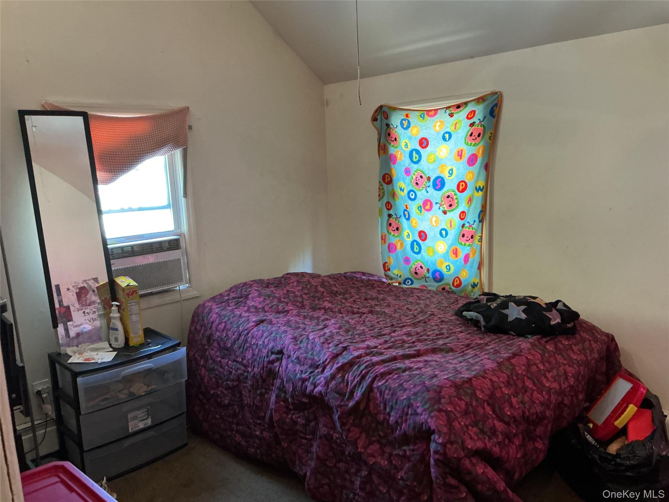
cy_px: 251
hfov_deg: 61.7
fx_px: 560
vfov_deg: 48.2
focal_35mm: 29
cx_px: 334
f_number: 1.8
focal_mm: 3
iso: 250
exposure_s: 1/40
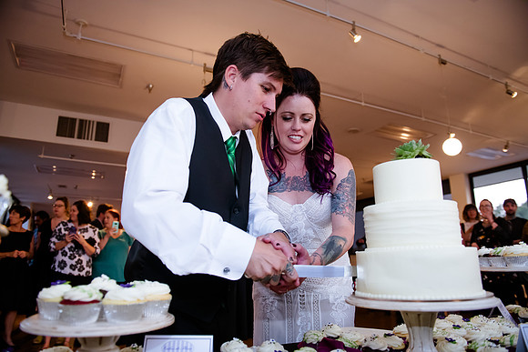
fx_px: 352
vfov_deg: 53.2
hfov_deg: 73.7
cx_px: 264
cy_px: 176
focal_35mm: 24
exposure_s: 1/250
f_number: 3.5
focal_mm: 24
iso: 3200
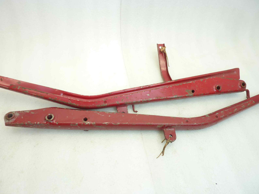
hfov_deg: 69.4
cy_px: 97
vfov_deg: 54.9
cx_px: 130
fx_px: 187
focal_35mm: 25
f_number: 3.3
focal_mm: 4.1
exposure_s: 1/15
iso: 80
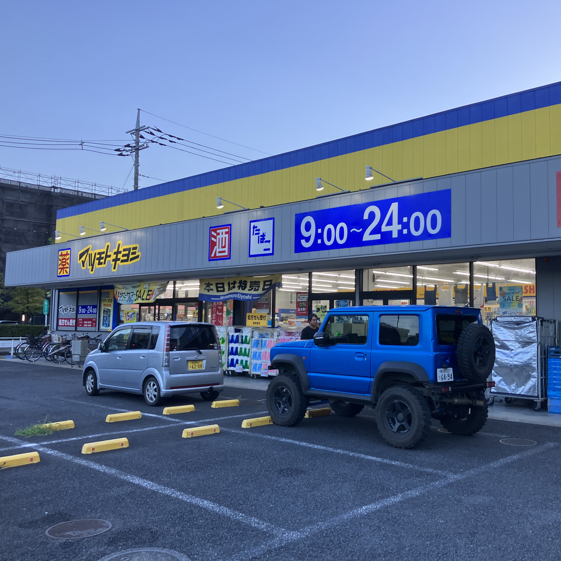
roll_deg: +0.4
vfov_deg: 48.5
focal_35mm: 34
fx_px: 623
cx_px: 332
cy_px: 282
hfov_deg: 48.2
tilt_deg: +6.0
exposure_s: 1/100
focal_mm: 3.99
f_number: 1.8
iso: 25
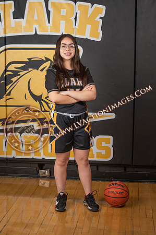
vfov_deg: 28.9
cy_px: 118
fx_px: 456
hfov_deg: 19.4
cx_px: 78
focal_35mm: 70
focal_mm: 70
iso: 100
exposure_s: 1/125
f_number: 9
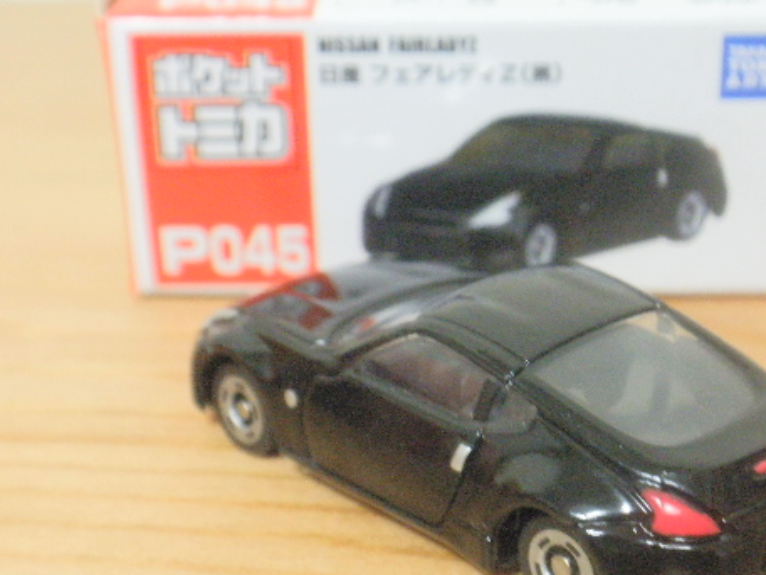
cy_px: 385
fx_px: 1615
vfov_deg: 20.1
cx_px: 516
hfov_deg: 26.5
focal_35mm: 73
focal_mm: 9.1
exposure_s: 1/4
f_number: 4.3
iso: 200
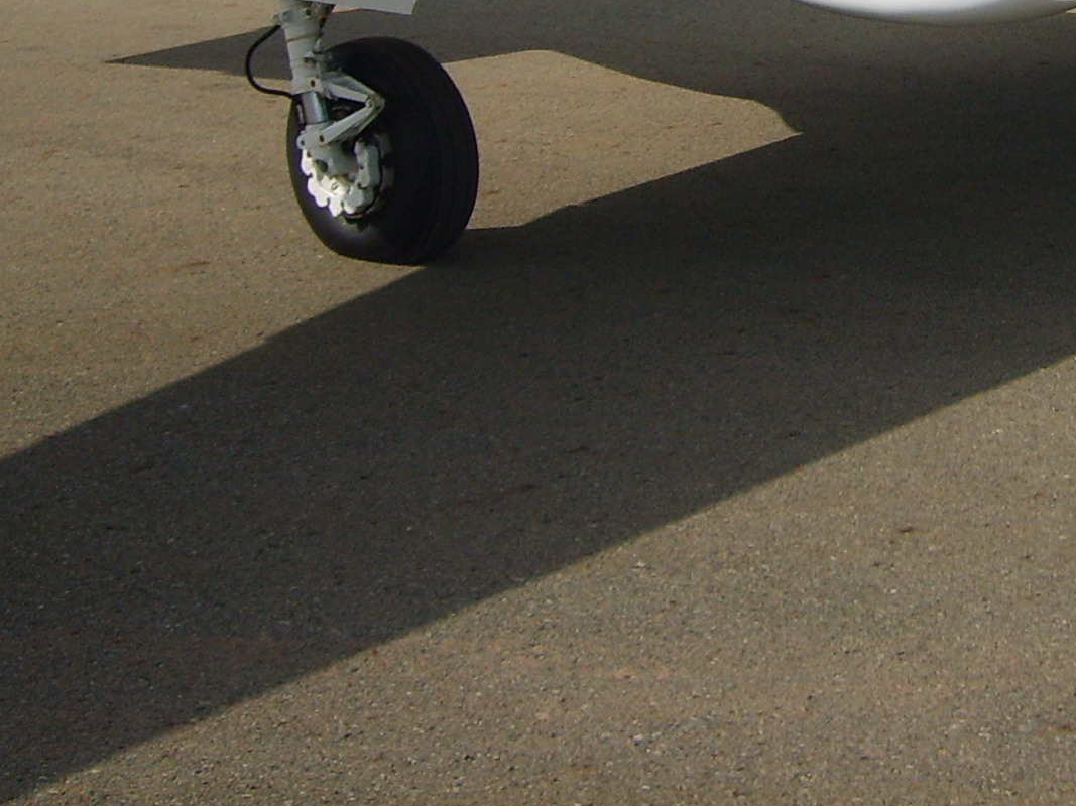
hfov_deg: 22.3
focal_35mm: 85
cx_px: 1017
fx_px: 2642
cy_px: -168
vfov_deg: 16.6
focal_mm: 5.8
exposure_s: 1/180
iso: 50
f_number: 7.1
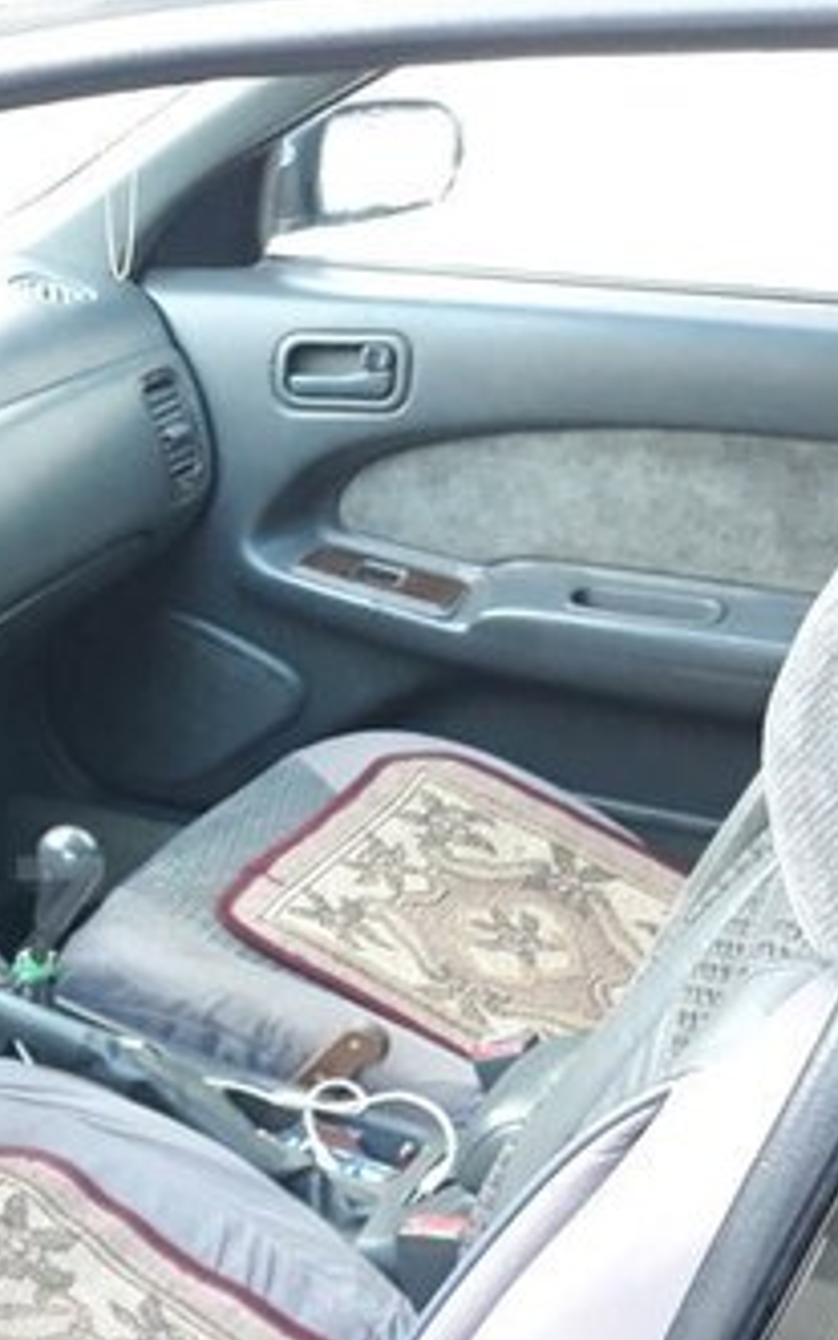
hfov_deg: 20.4
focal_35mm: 57
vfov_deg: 35.3
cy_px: 917
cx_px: -308
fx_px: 2082
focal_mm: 3.71
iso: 200
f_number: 1.7
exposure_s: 1/25
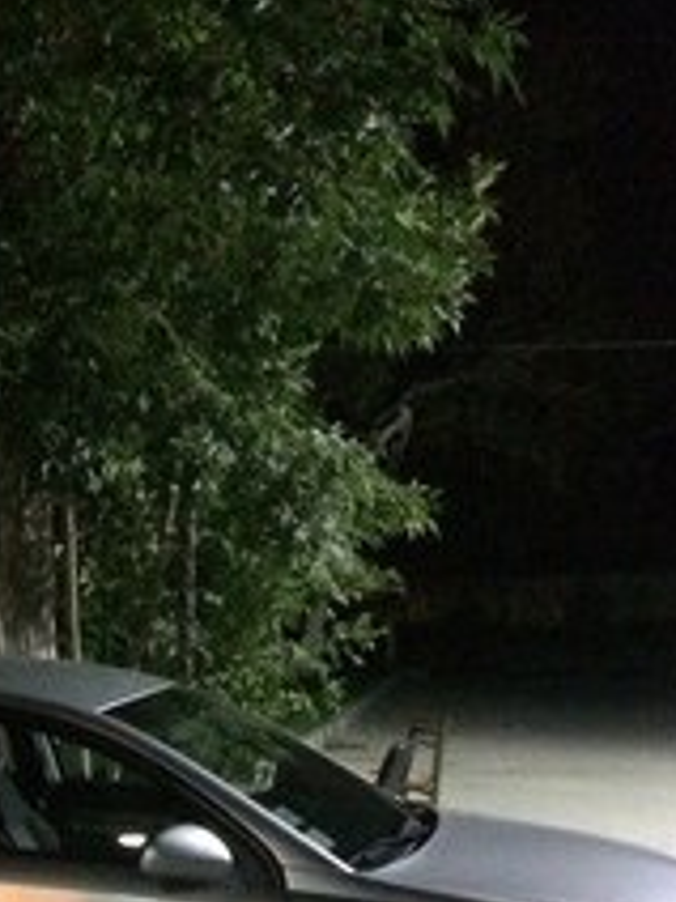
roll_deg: +1.5
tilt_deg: -13.2
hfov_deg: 21.1
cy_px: 1030
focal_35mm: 68
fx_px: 1771
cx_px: 64
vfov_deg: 26.0
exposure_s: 1/17
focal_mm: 4.15
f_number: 2.2
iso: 1000
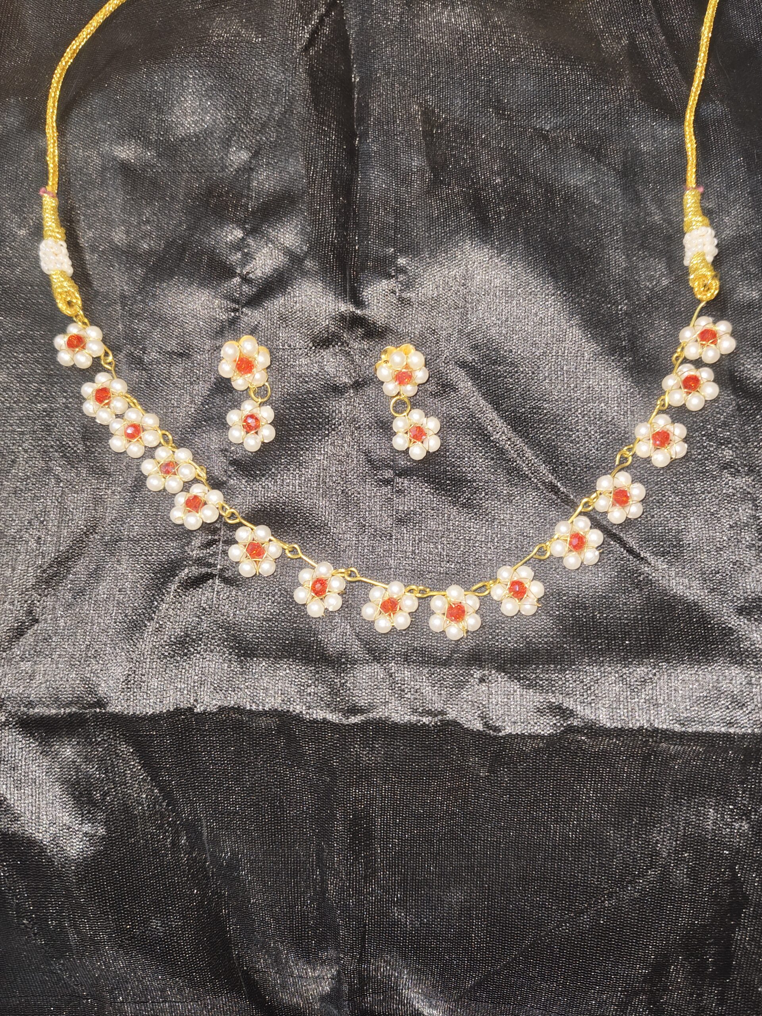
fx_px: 704
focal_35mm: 24
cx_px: 381
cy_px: 508
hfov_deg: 56.8
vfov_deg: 71.6
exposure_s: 1/33.3
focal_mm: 5.56
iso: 2789
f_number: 1.88
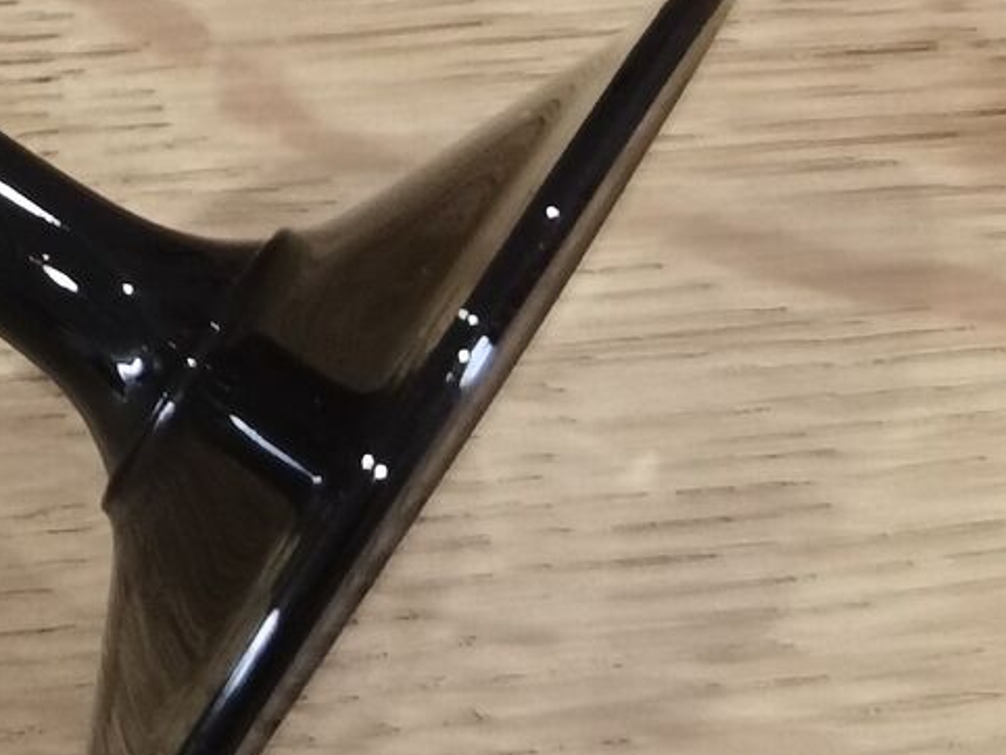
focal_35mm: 195
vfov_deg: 7.5
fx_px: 5670
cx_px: -793
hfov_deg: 9.6
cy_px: -319
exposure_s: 1/50
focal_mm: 6.71
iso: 100
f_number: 1.9
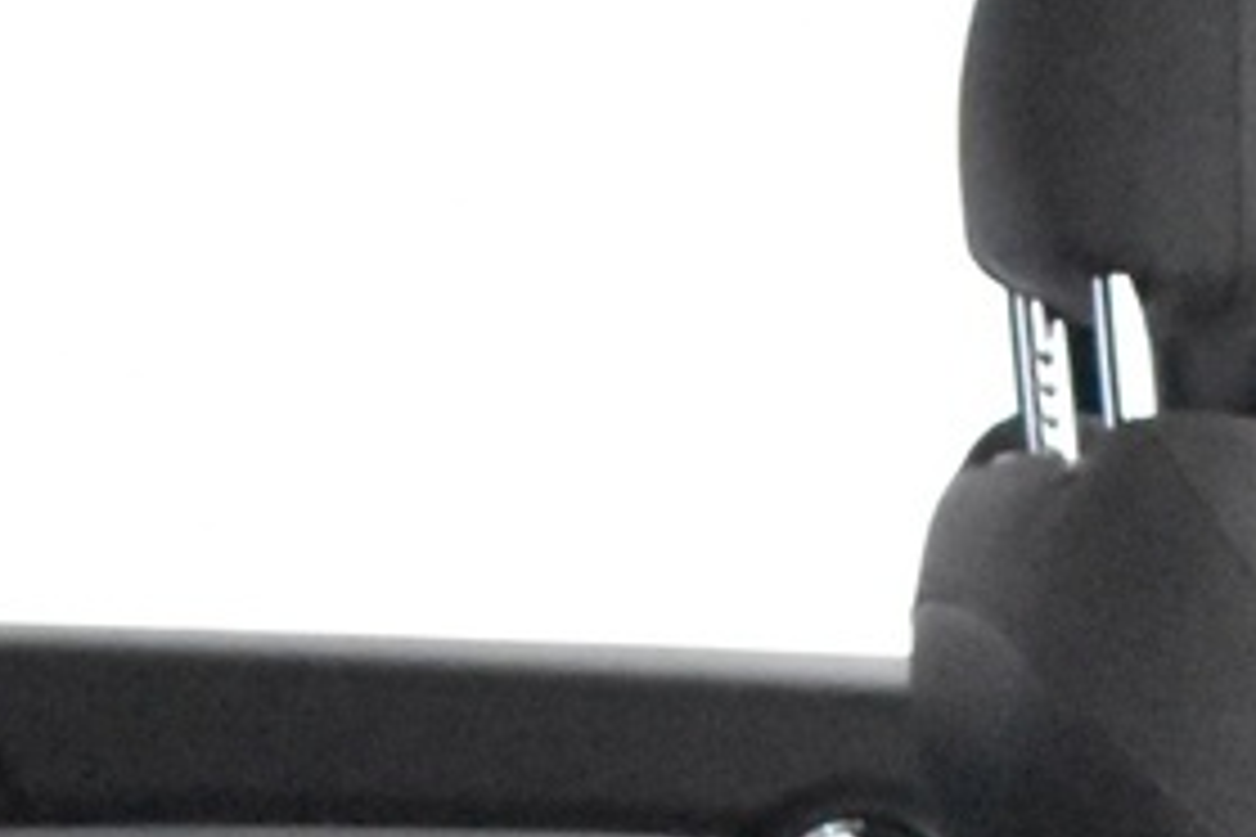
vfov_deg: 8.3
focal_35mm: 157
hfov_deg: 13.0
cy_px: 1656
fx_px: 5477
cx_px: 990
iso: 12800
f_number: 3.5
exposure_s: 1/45
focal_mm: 18
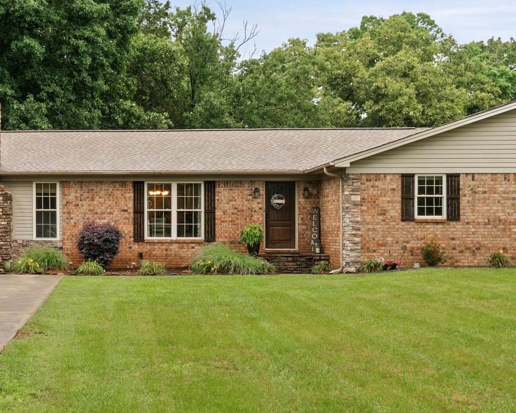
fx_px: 962
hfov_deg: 29.6
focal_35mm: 63
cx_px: 131
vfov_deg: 24.2
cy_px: 210
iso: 250
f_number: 9
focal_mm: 18
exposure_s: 1/13
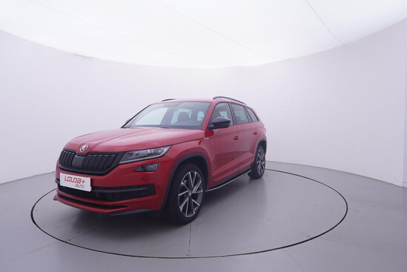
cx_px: 204
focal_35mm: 22
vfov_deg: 56.2
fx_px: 255
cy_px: 136
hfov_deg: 77.3
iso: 200
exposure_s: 1/80
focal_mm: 15
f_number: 5
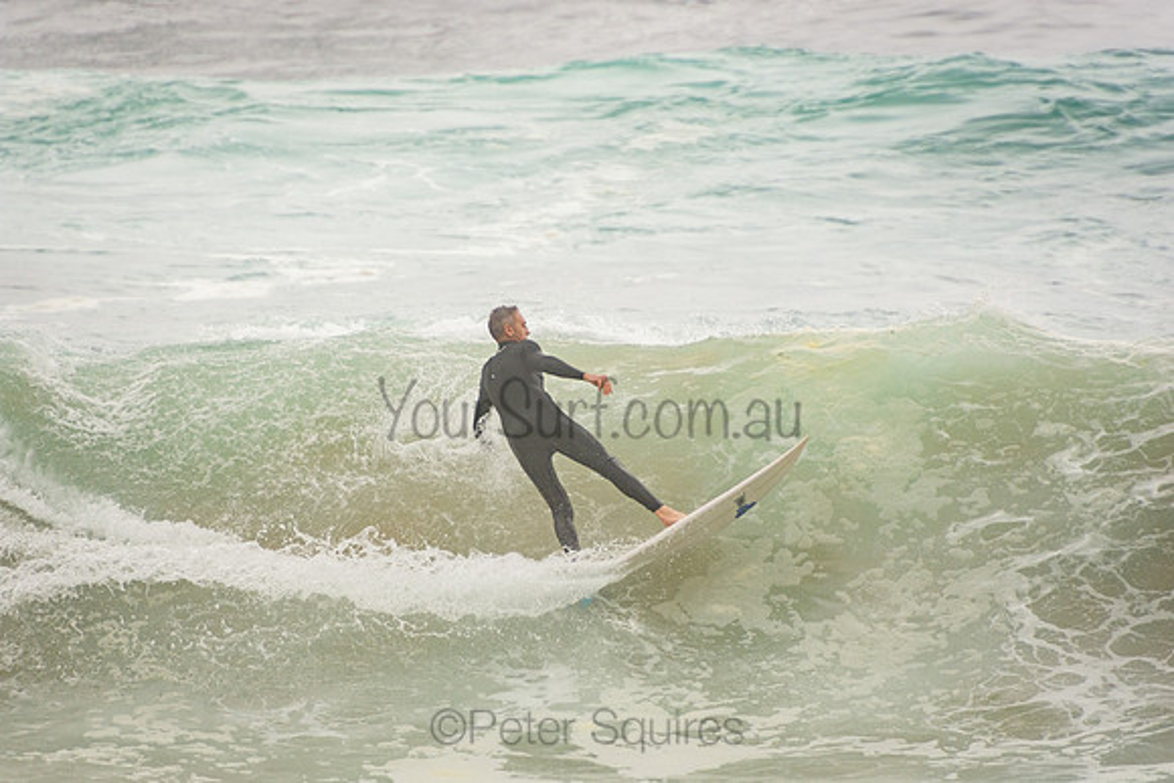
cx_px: 587
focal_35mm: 600
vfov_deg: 2.3
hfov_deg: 3.4
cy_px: 392
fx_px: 19570
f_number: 5.6
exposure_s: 1/1250
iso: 250
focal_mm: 400
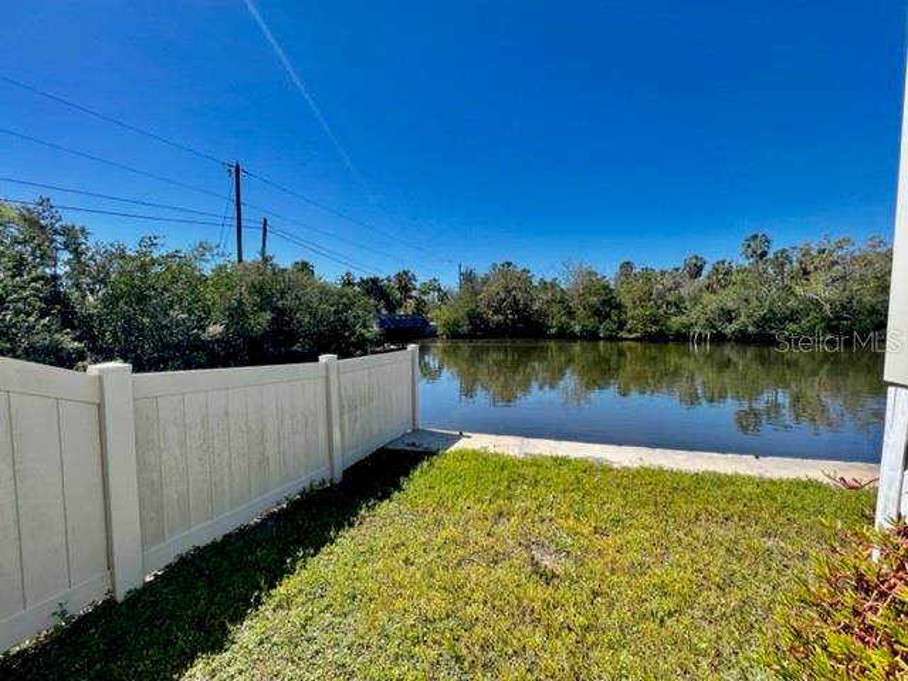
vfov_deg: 89.9
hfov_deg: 106.2
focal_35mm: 13
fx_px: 341
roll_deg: +0.4
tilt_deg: -4.4
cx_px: 454
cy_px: 340
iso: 32
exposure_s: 1/1179
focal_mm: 1.57
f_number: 1.8
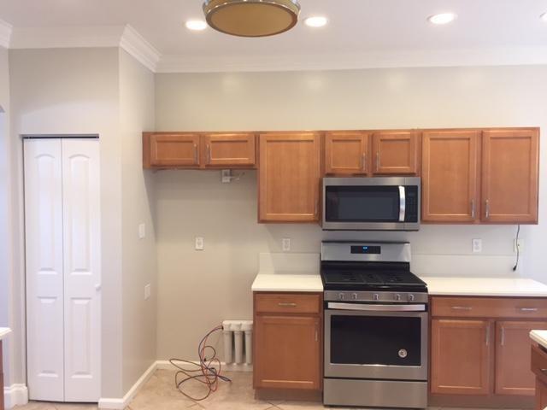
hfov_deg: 61.7
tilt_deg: -0.6
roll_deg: -0.9
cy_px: 205
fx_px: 458
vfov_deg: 48.2
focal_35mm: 29
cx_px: 274
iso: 64
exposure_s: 1/30
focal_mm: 4.15
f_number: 2.2
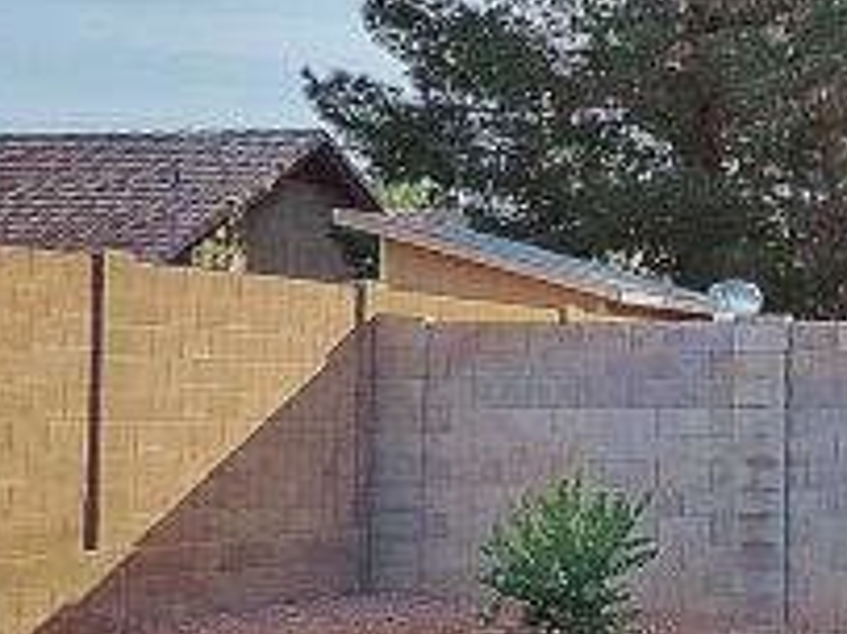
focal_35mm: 121
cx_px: 1014
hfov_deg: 15.7
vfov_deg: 12.2
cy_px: 442
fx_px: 2959
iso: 140
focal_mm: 4.3
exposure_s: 1/1250
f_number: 3
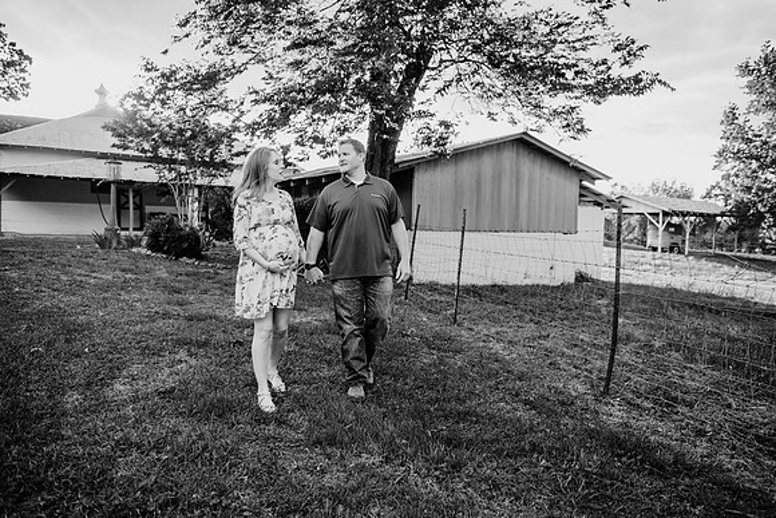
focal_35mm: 24
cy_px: 259
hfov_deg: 73.7
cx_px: 388
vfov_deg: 53.2
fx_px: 517
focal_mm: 24
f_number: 2.8
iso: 160
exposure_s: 1/320
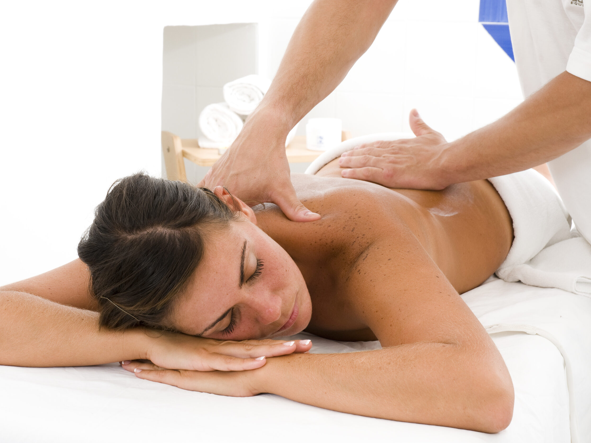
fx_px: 1349
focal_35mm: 79
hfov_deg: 24.7
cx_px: 284
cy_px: 223
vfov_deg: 18.7
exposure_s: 1/15
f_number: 10
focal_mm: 48
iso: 200
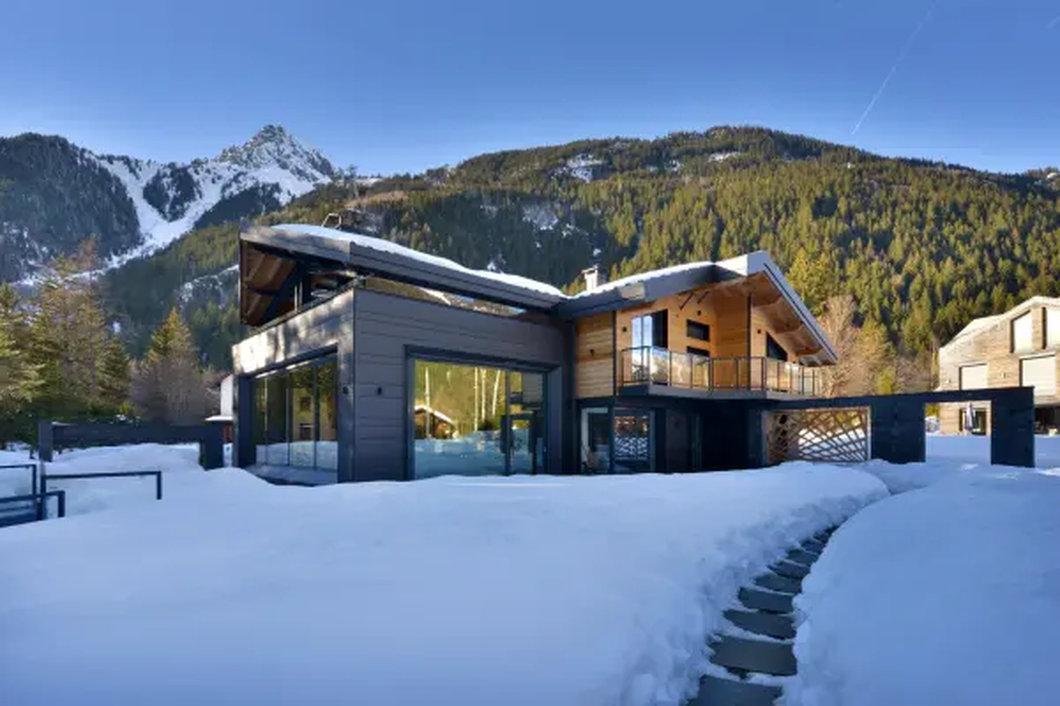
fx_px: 471
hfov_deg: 96.7
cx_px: 530
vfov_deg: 73.7
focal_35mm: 16
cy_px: 353
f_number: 22
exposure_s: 1/13
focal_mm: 16
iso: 100
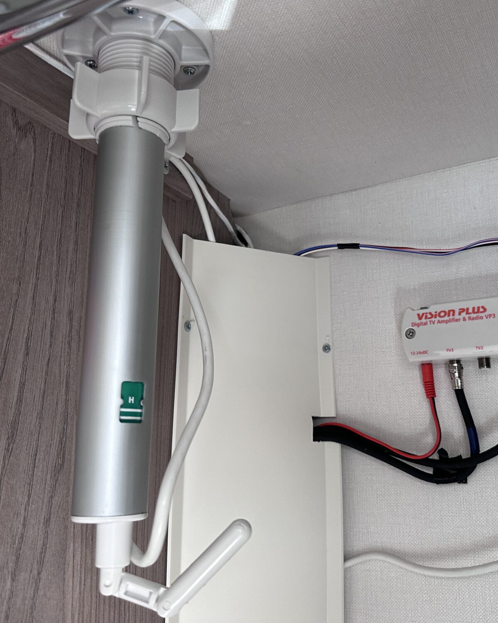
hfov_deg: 45.5
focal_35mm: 32
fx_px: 590
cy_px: 304
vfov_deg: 55.7
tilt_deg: +16.0
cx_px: 306
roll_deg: +2.3
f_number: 1.78
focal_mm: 6.86
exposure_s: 1/87
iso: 250
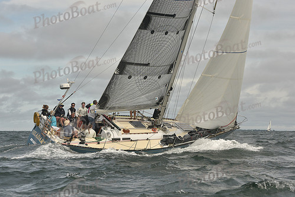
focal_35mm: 99
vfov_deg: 13.8
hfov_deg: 20.6
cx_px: 148
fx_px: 811
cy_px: 90
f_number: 6.3
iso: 320
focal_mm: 85
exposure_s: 1/1000
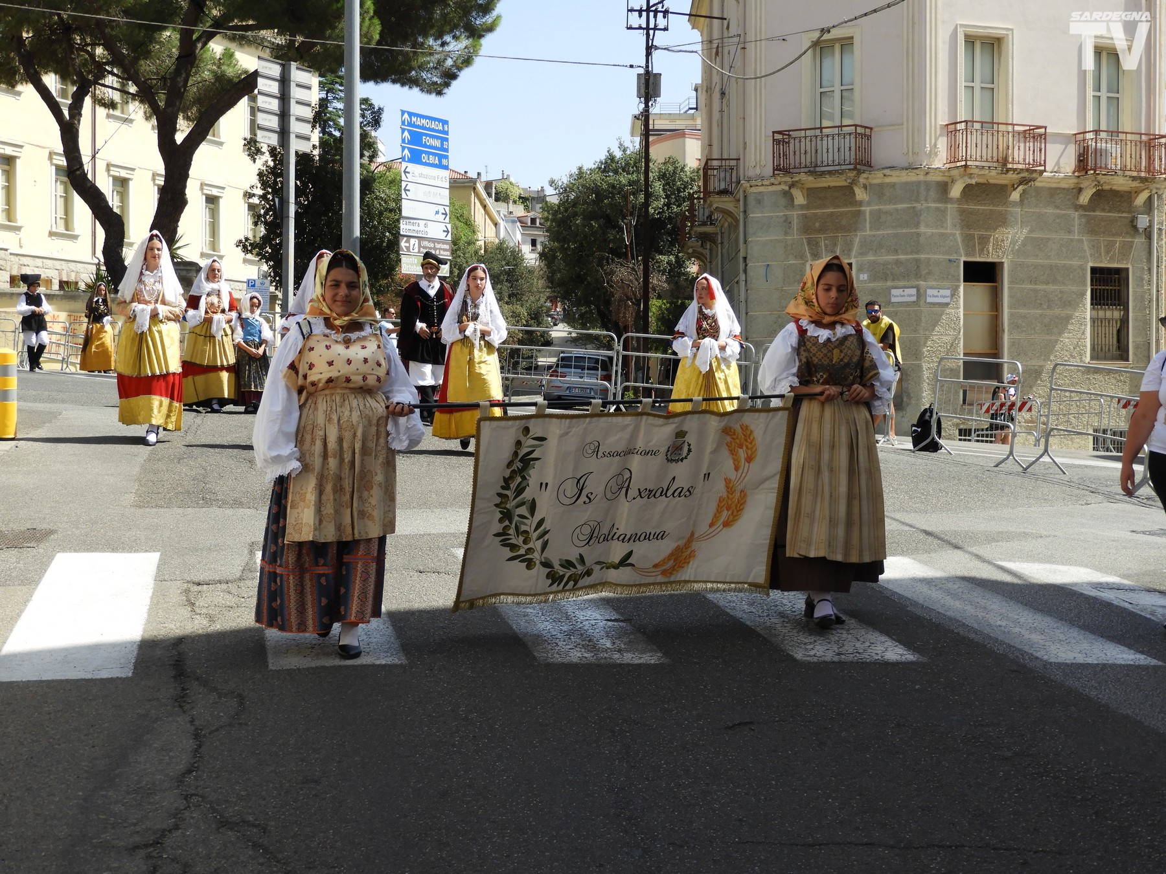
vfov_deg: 24.4
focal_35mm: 60
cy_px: 437
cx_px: 583
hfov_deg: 32.2
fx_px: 2021
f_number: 4.2
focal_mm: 10.7
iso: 100
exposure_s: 1/500
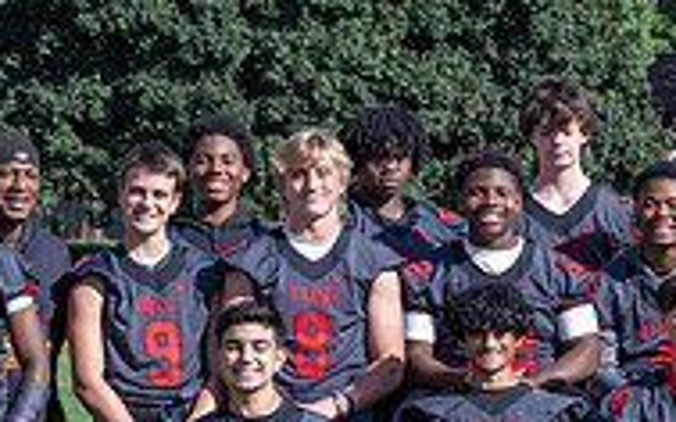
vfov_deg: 4.5
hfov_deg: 7.2
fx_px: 5323
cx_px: 943
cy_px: 508
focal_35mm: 289
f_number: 8
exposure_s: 1/500
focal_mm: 73
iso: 400
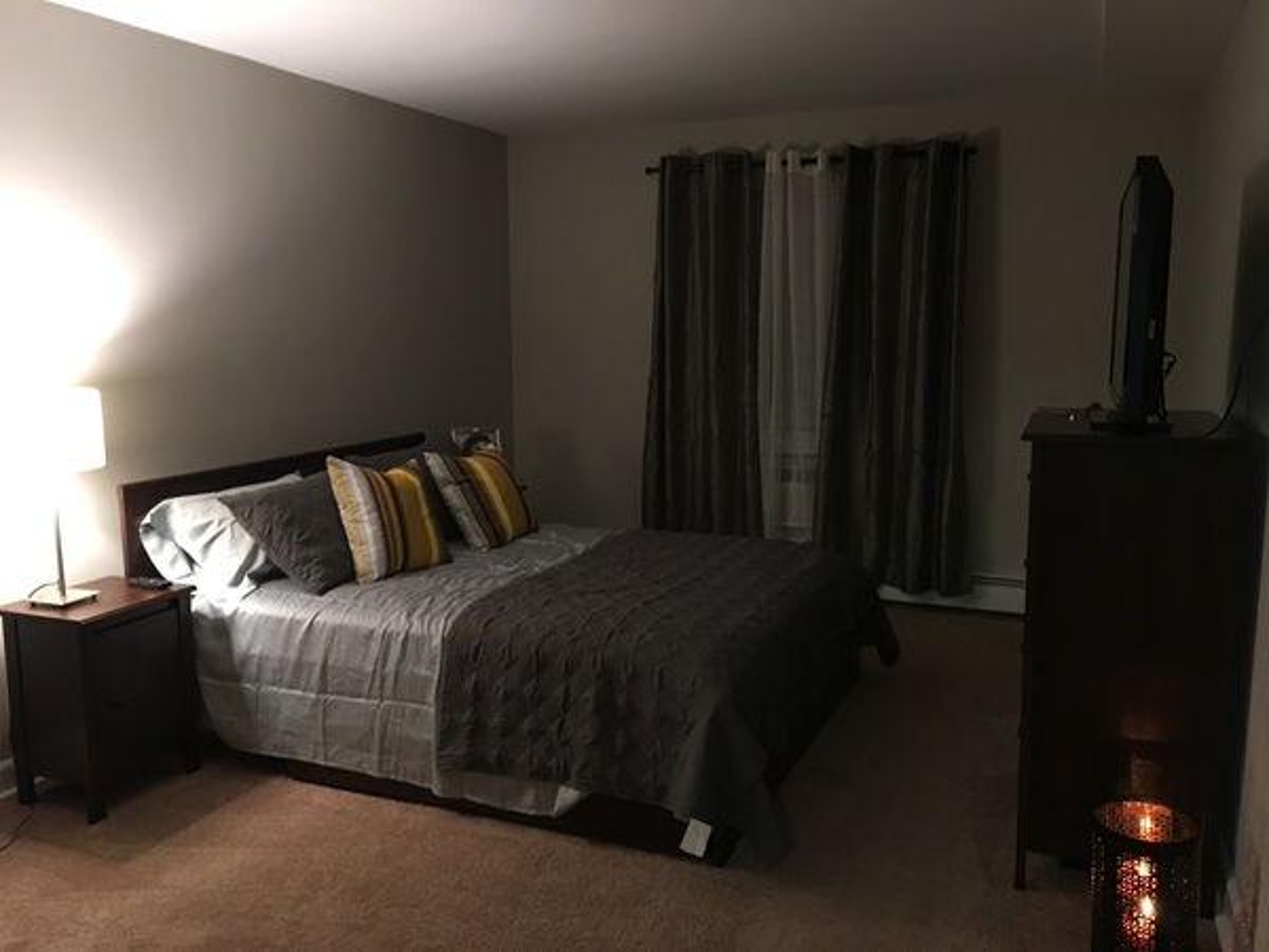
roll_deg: +0.4
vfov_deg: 48.2
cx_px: 634
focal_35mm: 29
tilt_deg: -8.2
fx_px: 1063
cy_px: 476
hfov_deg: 61.7
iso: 100
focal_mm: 4.15
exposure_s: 1/4
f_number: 2.2
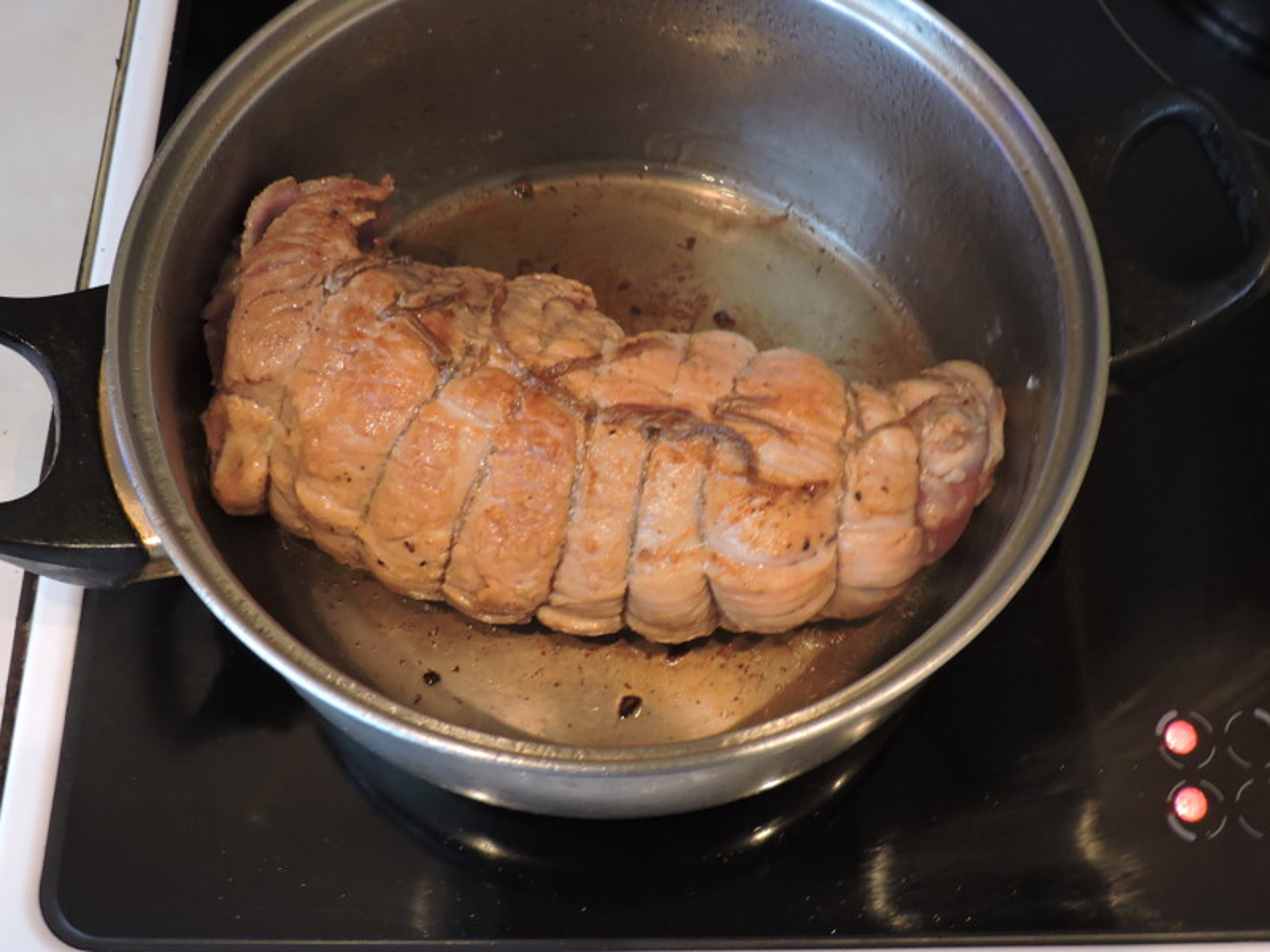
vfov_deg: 36.0
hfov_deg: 46.8
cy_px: 476
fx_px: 1468
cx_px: 635
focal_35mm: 40
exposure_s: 1/13
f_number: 3.3
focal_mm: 7.1
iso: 640
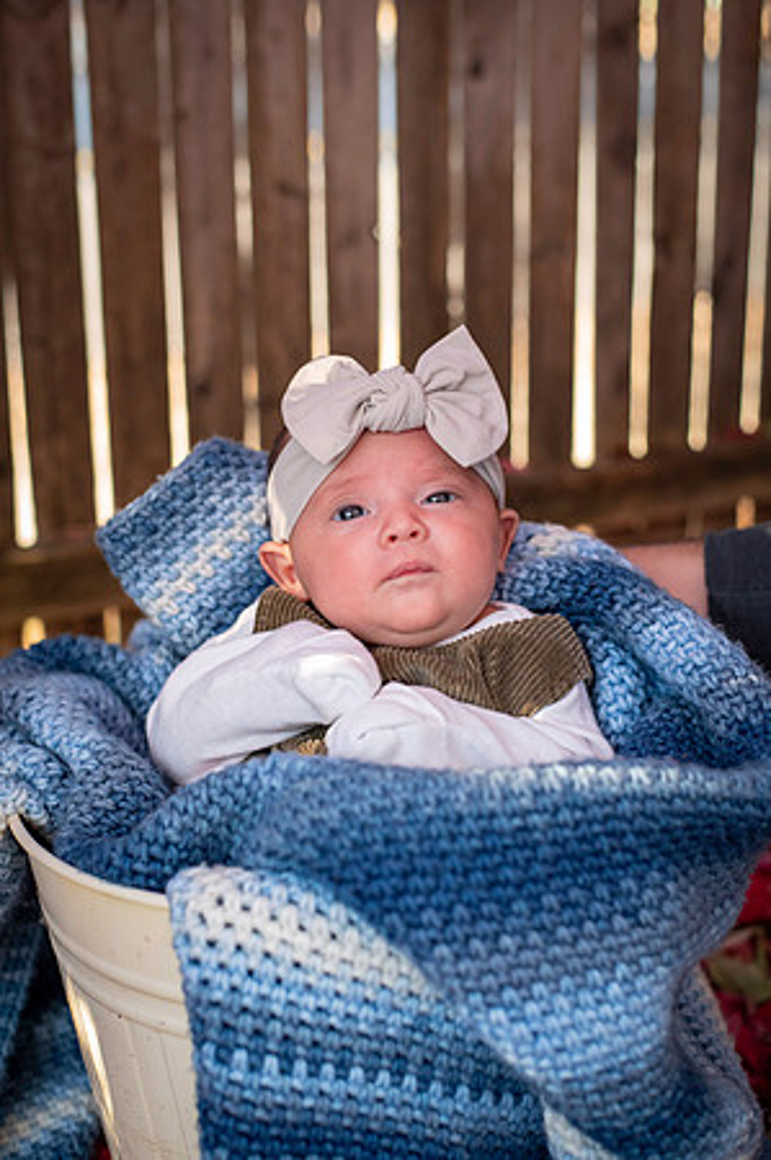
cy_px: 580
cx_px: 386
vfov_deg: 39.6
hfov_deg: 26.9
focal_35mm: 50
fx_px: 1610
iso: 3200
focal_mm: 50
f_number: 3.2
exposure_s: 1/1600
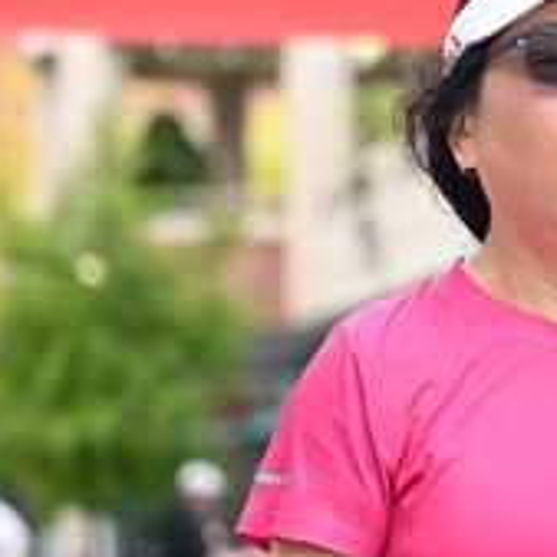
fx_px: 3532
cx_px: 516
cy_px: 257
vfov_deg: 9.0
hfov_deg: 9.0
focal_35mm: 194
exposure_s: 1/1600
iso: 640
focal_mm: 70
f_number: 2.8
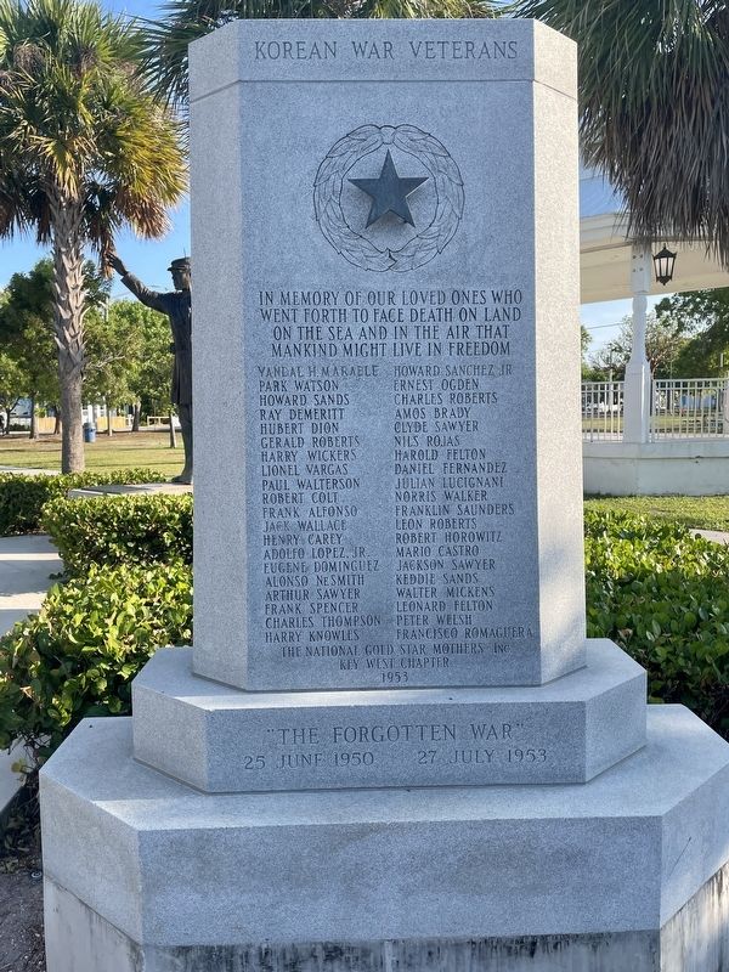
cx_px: 364
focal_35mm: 26
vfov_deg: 67.3
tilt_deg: -3.2
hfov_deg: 53.1
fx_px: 730
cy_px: 486
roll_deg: +1.2
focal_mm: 4.2
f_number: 1.6
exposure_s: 1/1125
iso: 32
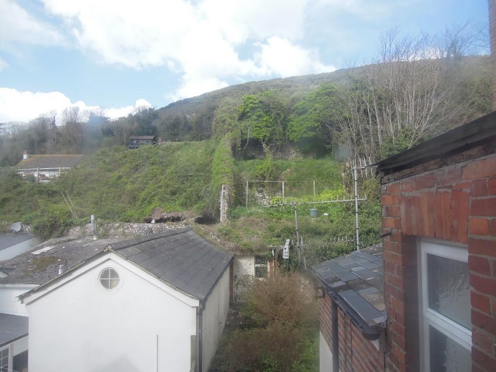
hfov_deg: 71.6
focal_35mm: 24
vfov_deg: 56.8
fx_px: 344
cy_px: 186
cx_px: 248
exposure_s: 1/800
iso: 160
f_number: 2.8
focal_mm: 4.3
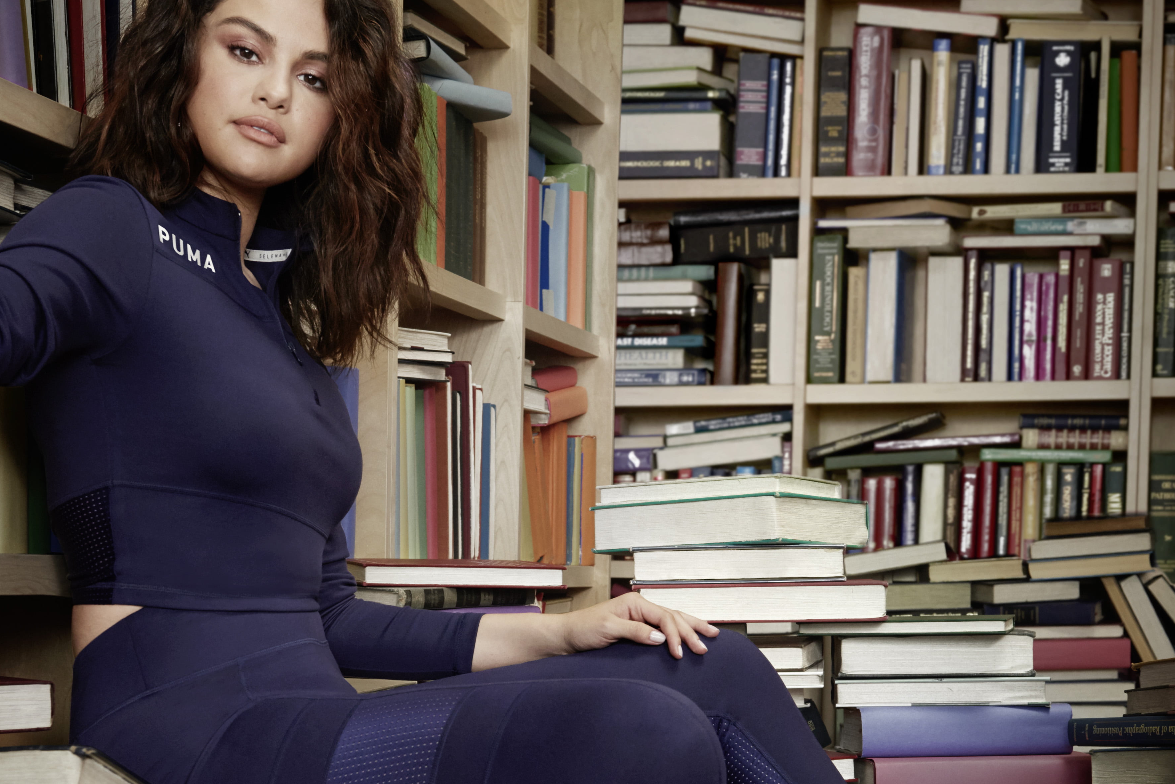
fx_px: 2383
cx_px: 473
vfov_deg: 18.4
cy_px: 670
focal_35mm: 73
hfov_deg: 27.6
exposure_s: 1/125
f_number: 5.6
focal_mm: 35
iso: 500
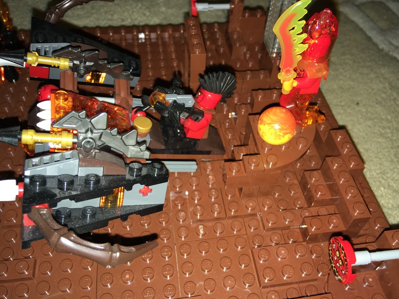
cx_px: 211
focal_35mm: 31
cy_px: 143
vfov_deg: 45.4
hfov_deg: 58.3
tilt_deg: -49.9
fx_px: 357
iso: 25
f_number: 2.2
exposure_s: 1/33
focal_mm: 4.15
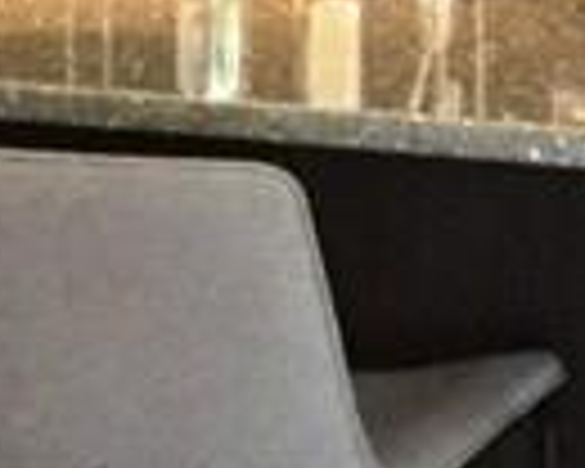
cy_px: -738
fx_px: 4138
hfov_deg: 8.1
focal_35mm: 239
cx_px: 180
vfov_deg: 6.1
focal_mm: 3.3
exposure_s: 1/15
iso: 400
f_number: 2.4
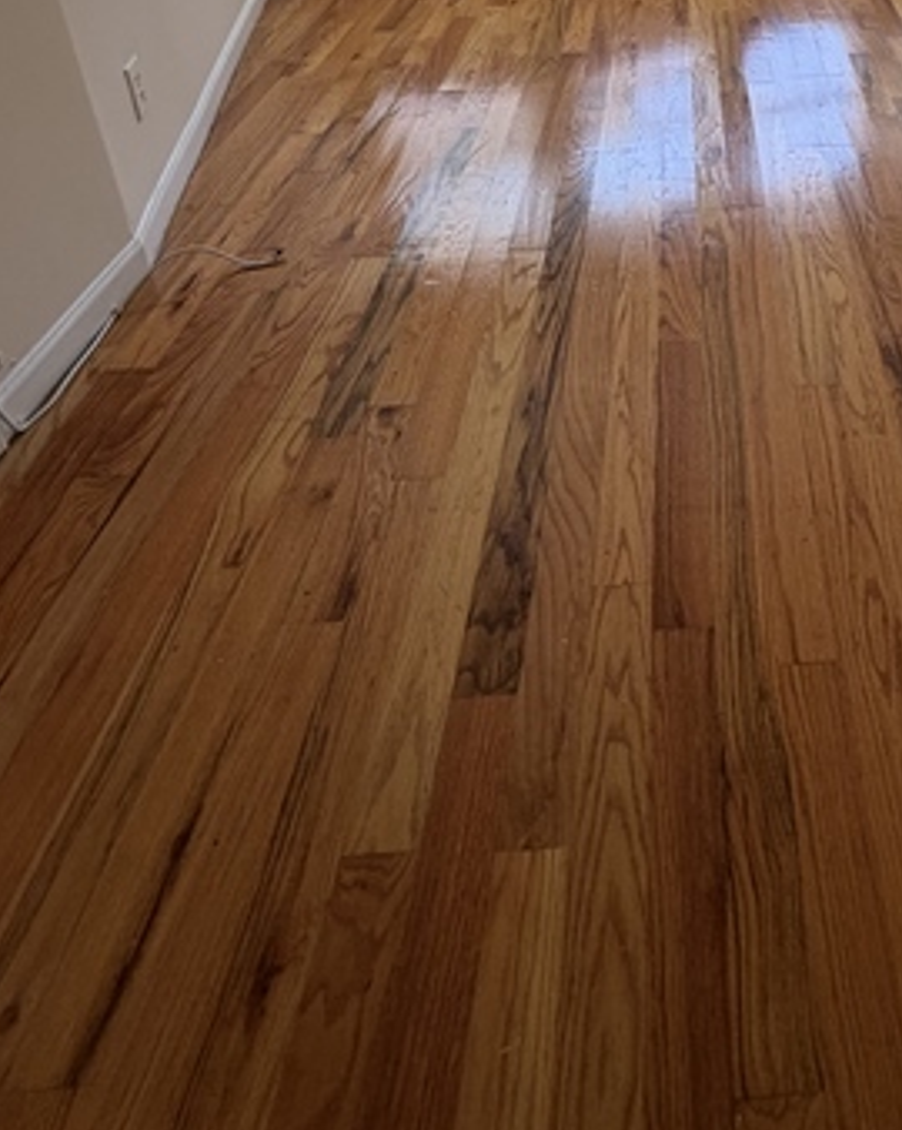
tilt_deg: -22.3
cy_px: 25
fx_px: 902
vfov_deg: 52.4
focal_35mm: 27
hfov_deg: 49.5
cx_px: 742
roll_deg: +1.6
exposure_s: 1/120
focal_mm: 2.22
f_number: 2.2
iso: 200
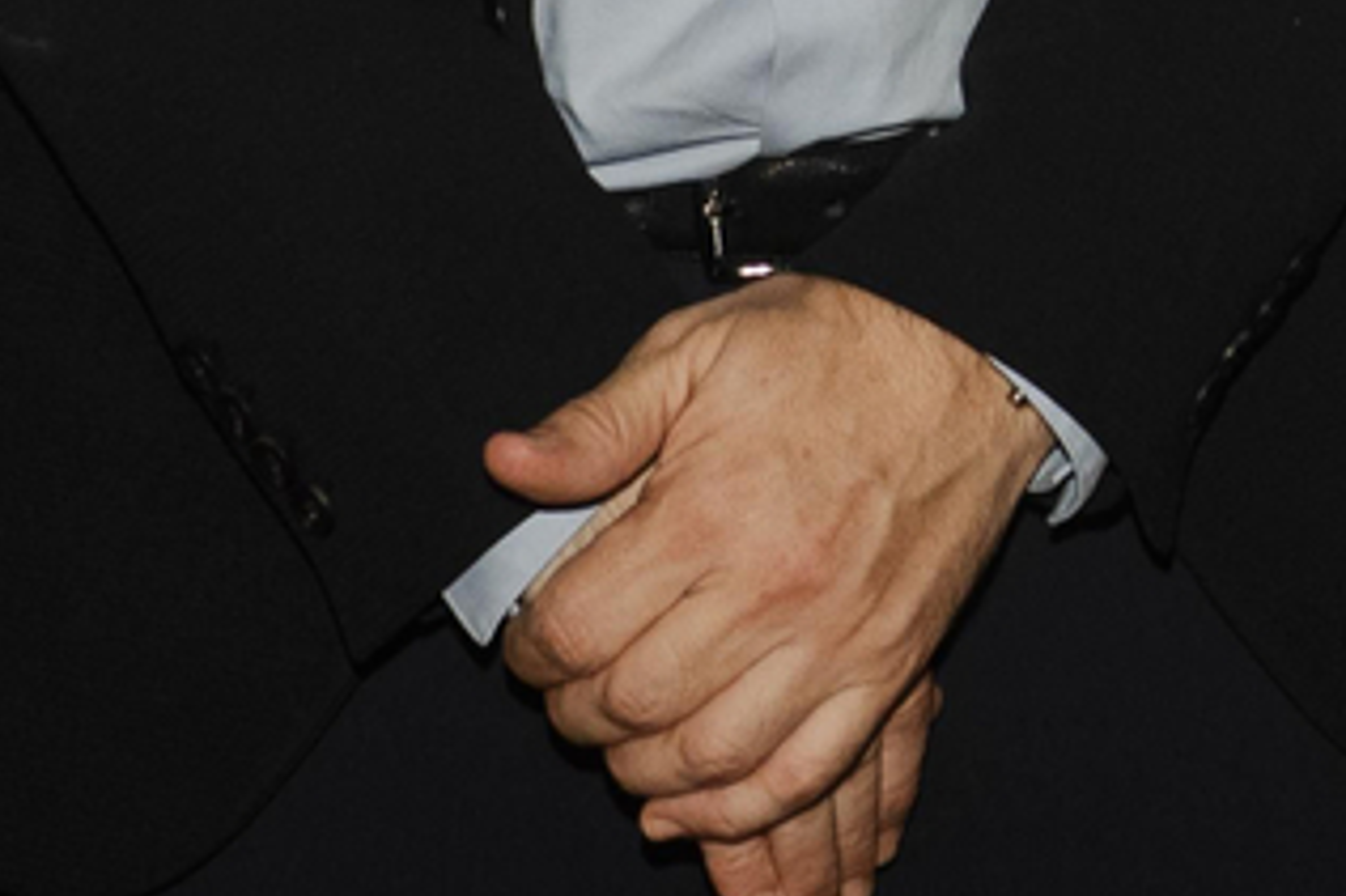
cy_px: -958
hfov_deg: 7.2
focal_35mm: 284
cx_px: 1758
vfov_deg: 4.8
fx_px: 10612
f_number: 4.5
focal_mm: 45
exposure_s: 1/125
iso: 800
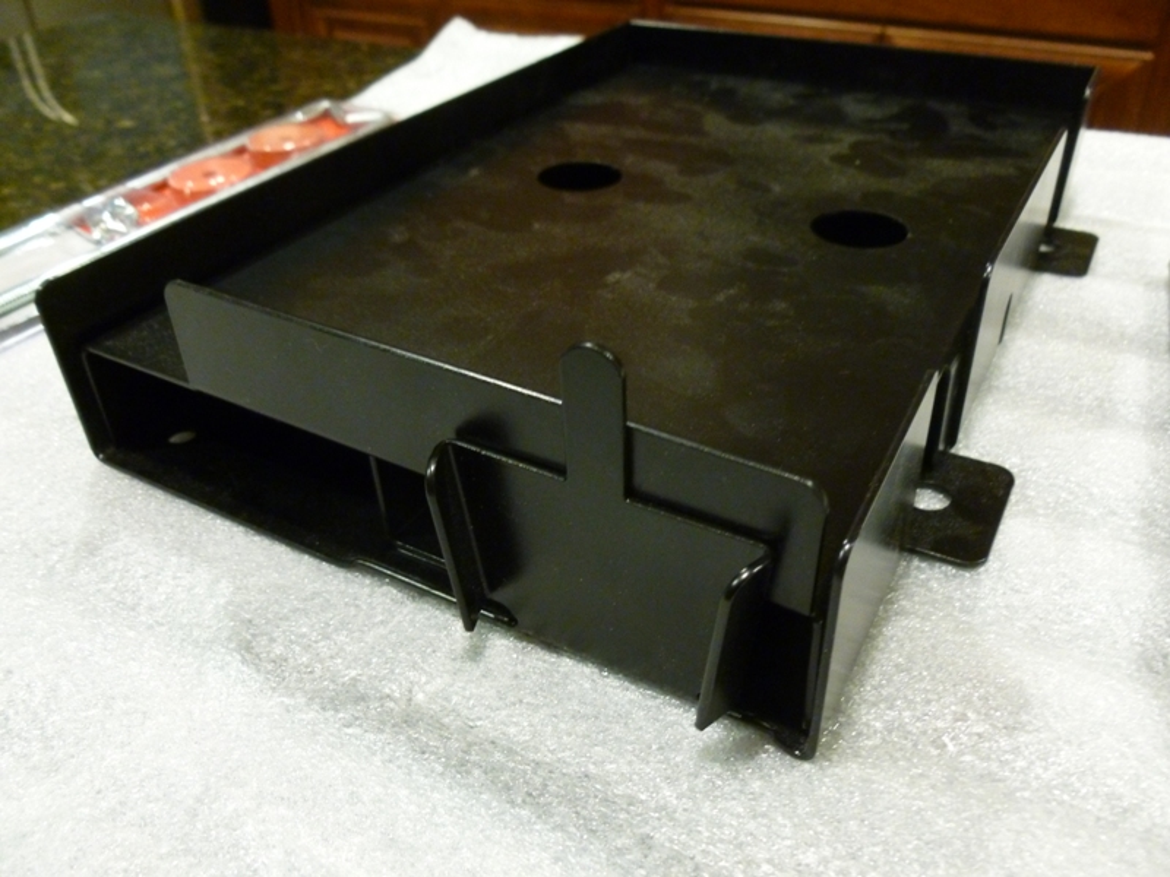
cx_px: 585
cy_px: 438
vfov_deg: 49.7
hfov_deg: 63.4
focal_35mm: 28
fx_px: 946
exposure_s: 1/8
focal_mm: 5
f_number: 3.3
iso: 400
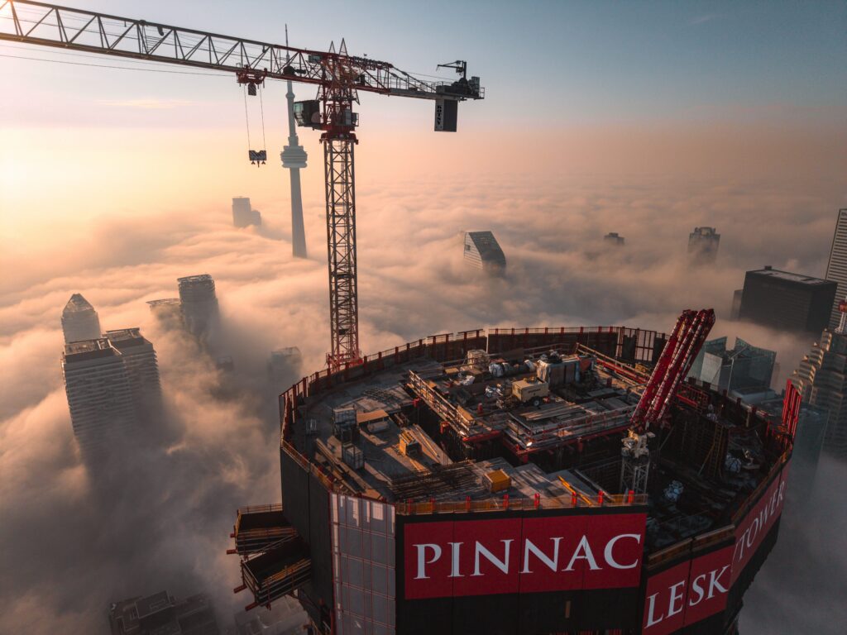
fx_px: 587
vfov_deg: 56.8
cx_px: 424
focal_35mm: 24
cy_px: 318
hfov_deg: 71.6
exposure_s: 1/8000
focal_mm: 8.67
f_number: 1.8
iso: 100
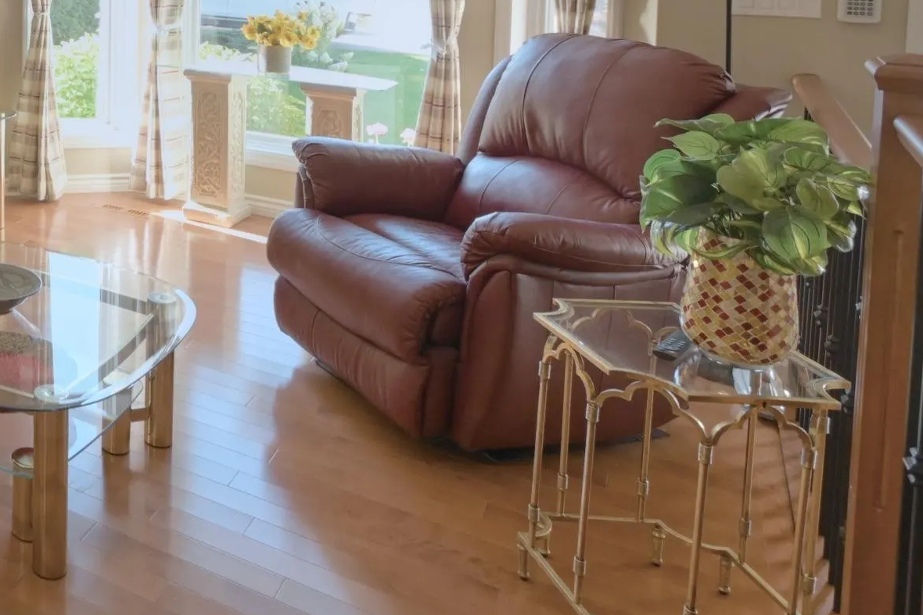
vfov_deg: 34.4
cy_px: 0
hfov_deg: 42.9
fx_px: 897
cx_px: -84
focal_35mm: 35
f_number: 5
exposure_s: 1/200
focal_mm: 10
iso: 1600
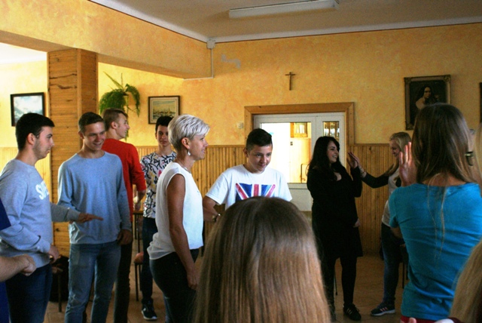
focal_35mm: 39
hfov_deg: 49.5
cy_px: 162
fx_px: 523
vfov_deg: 34.3
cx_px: 241
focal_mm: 26
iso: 400
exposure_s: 1/60
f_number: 5.6
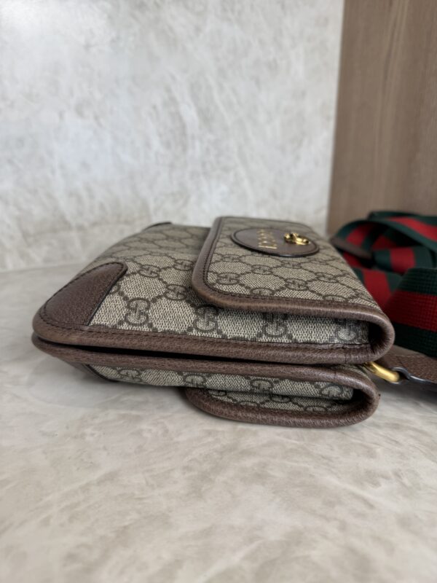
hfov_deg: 56.8
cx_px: 218
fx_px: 404
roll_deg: -0.8
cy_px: 292
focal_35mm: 24
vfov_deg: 71.6
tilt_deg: -18.6
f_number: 1.78
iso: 80
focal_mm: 6.76
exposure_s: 1/120
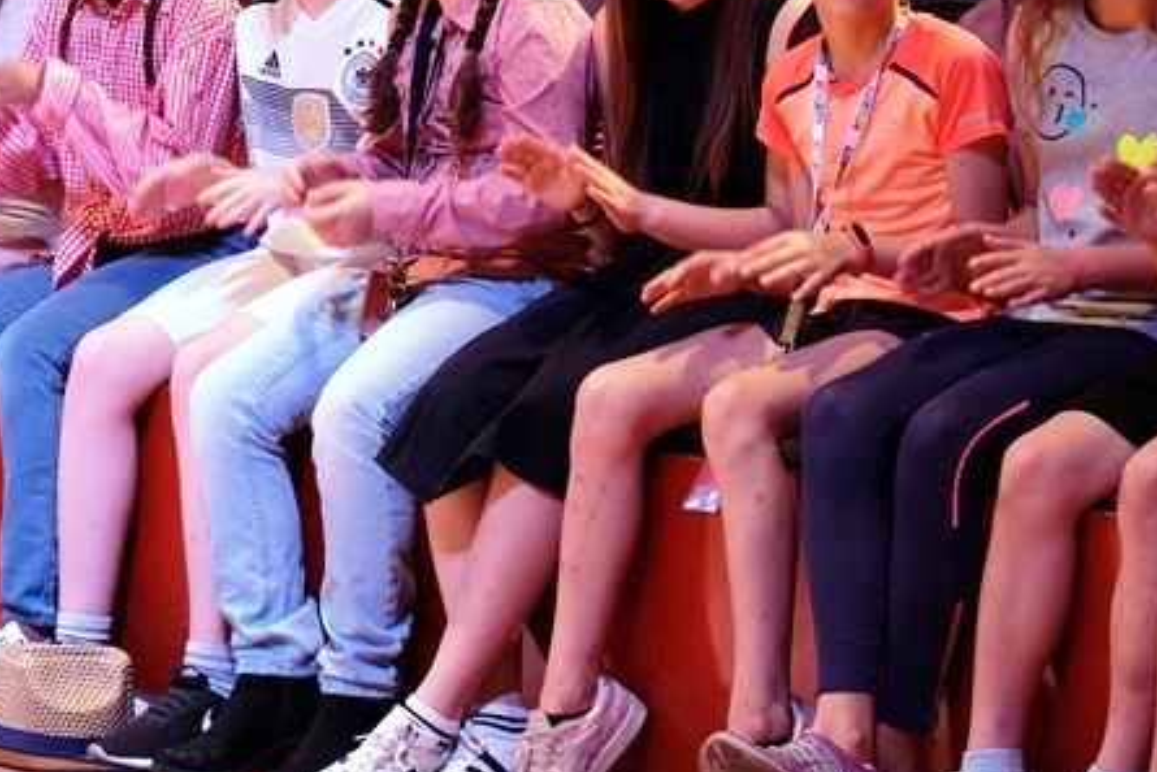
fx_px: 6140
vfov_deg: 7.2
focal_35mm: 191
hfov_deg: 10.7
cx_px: 211
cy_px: 181
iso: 1250
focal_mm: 55
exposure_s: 1/60
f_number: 6.4
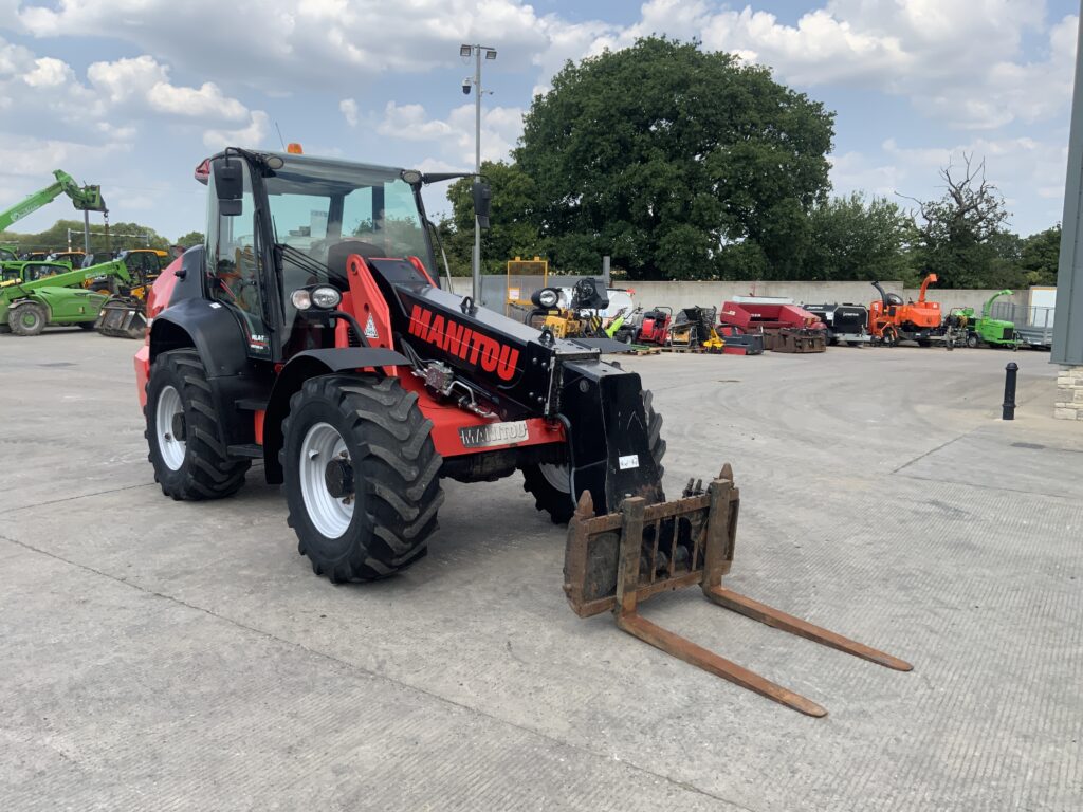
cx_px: 542
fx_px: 907
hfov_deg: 61.7
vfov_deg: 48.2
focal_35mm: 29
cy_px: 406
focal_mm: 3
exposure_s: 1/1168
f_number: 1.8
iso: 16
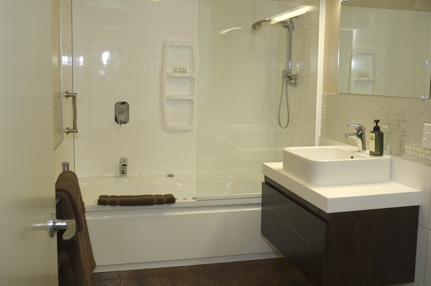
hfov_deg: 51.9
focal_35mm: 37
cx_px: 226
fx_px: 443
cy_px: 130
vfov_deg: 35.9
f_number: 4.8
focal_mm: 22
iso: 200
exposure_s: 1/20
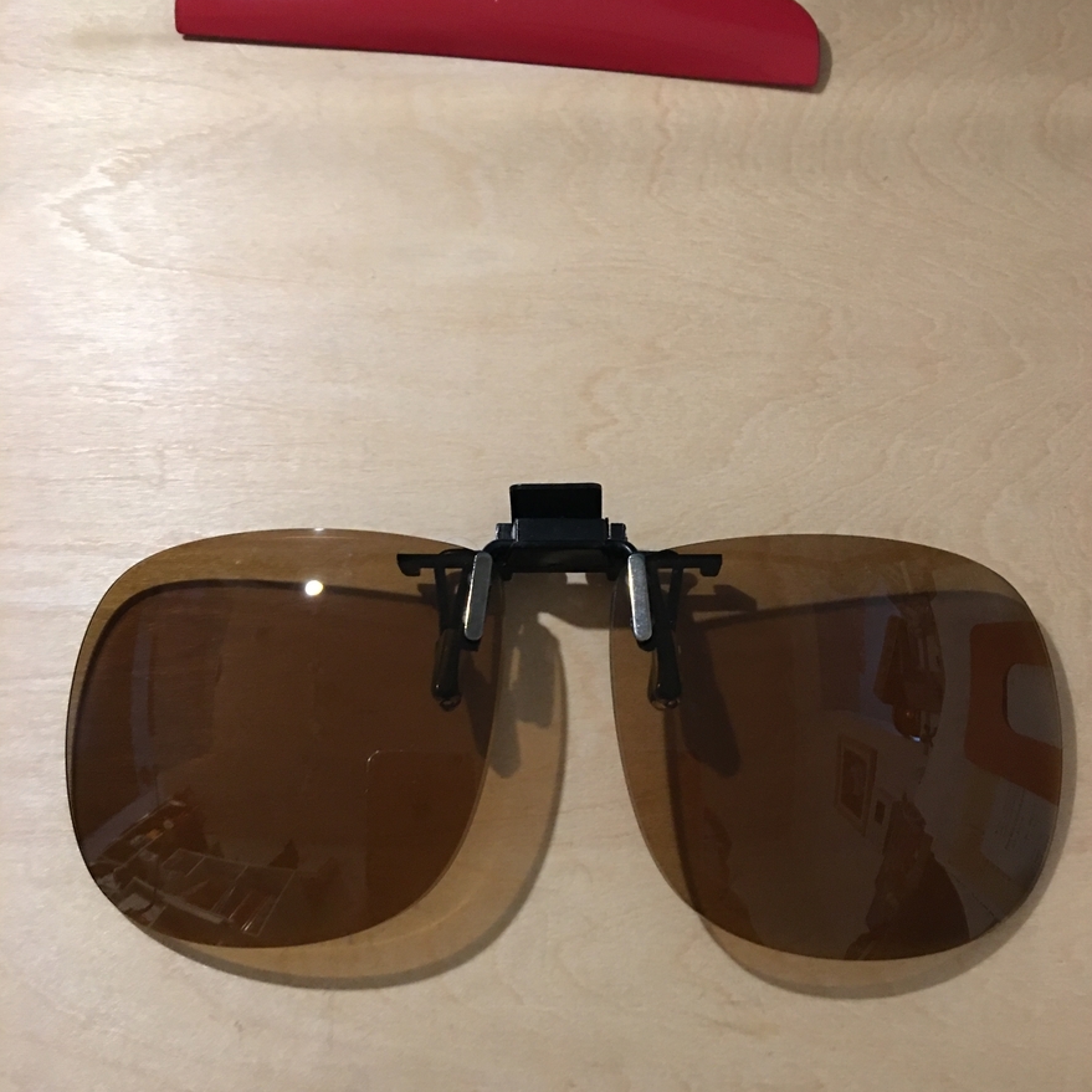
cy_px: 600
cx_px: 553
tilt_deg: -67.2
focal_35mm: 35
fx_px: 1249
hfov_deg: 47.2
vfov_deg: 47.2
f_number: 2.2
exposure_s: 1/4
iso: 80
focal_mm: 4.15
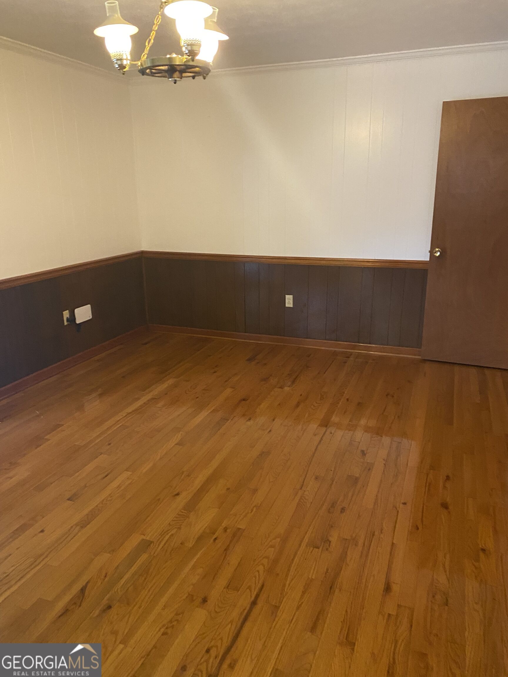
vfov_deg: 67.3
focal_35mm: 26
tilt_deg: -14.6
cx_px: 254
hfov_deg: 53.1
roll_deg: +0.9
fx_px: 509
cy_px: 338
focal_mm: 4.25
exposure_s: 1/40
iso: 500
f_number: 1.8
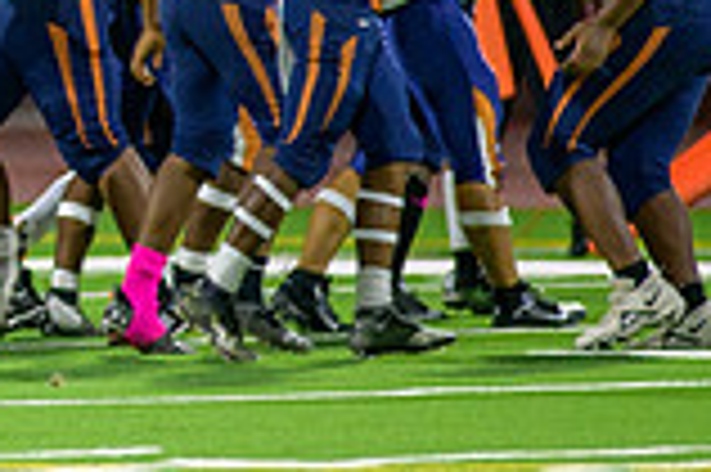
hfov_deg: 1.9
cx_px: -342
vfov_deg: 1.2
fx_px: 21761
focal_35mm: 1103
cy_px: -61
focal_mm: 300
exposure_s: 1/500
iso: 2000
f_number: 2.8
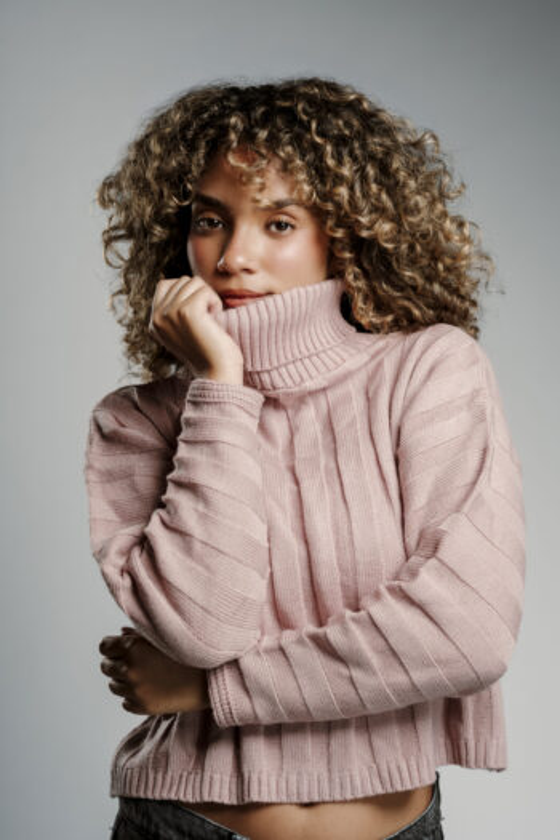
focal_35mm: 85
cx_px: 280
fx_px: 1981
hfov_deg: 16.1
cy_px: 420
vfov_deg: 23.9
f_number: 5.6
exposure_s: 1/125
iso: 250
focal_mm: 56.6
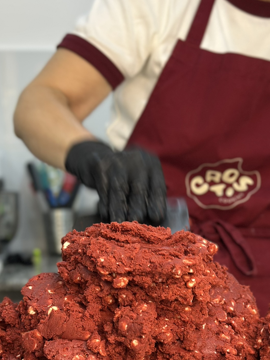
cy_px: 257
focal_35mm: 70
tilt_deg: -7.8
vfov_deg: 27.5
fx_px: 728
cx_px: 159
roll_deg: +1.0
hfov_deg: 21.0
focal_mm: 6.86
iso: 200
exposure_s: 1/50
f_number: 1.78
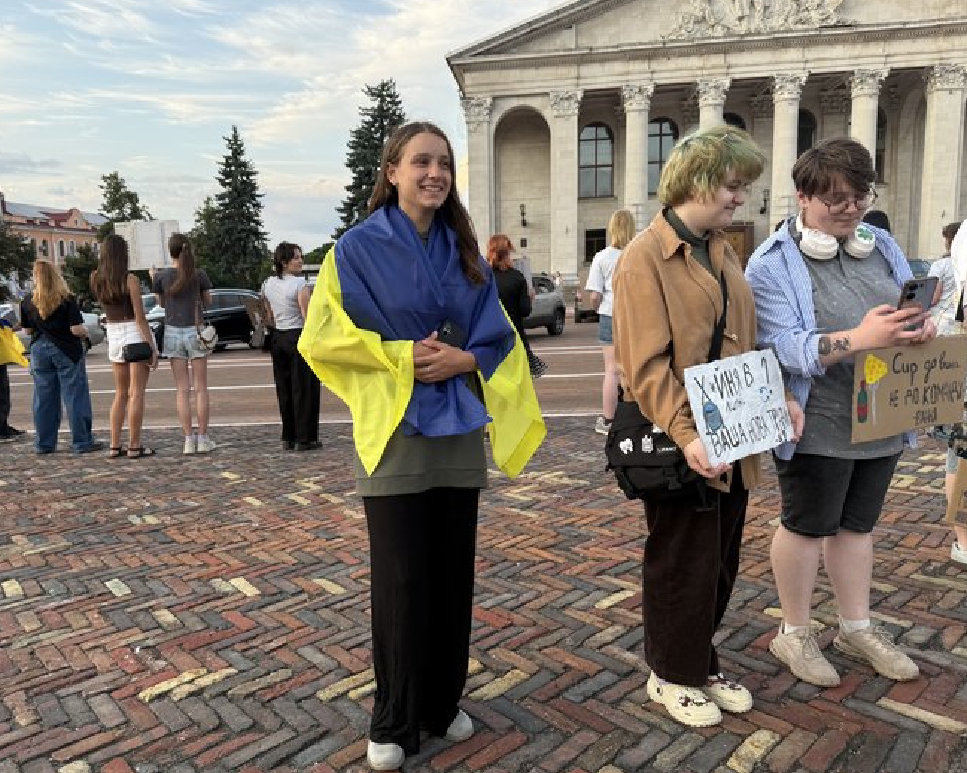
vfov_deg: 54.9
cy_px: 384
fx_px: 744
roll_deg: +2.1
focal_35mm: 26
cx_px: 434
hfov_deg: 65.9
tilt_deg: -7.9
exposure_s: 1/445
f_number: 1.78
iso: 80
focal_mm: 6.76
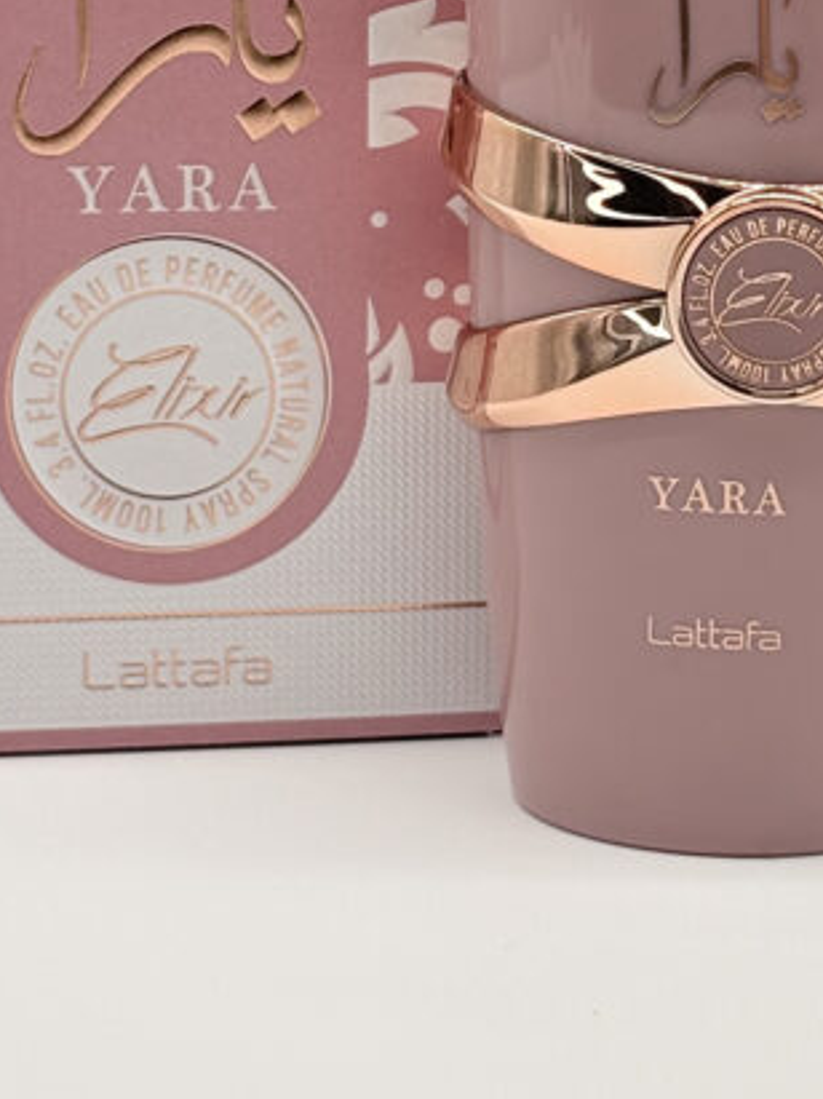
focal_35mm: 115
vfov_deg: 17.0
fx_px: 3647
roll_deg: +0.1
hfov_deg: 12.9
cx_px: 458
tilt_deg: -10.1
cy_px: 265
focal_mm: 5.96
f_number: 1.6
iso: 50
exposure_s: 1/576
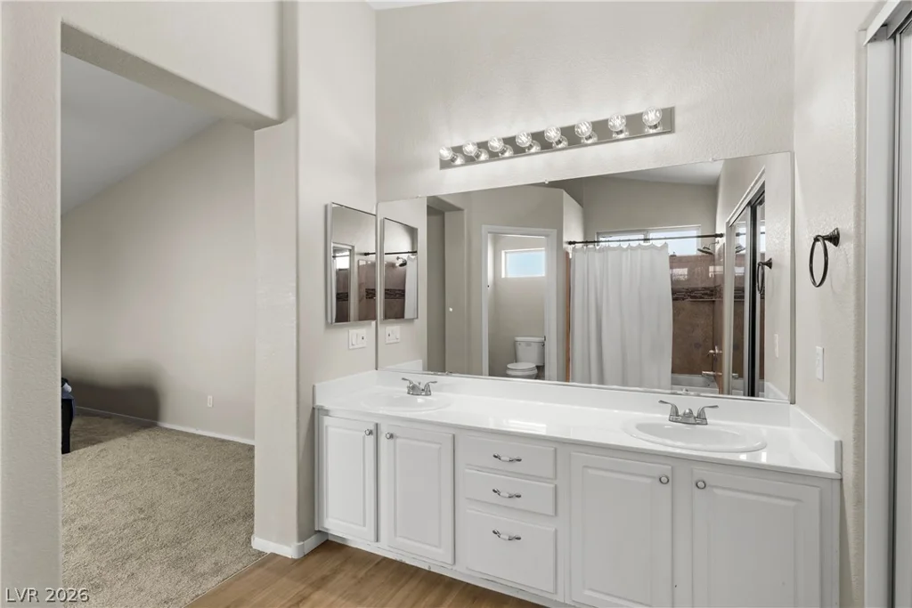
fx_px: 431
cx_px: 456
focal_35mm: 17
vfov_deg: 70.5
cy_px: 304
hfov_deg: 93.3
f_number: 8
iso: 320
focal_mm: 17
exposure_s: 1/10
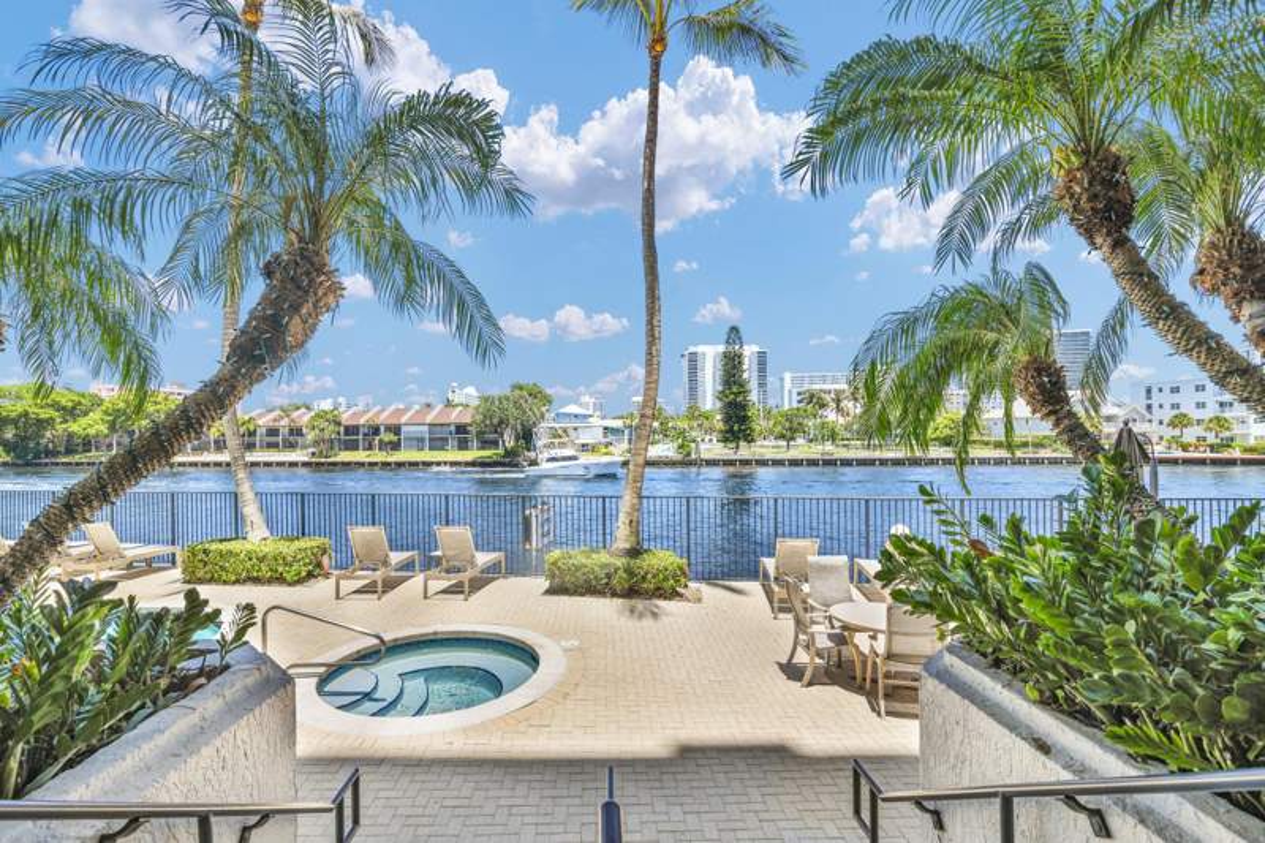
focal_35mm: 16
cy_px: 422
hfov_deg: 96.7
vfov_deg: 73.7
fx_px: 562
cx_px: 632
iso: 400
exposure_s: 1/500
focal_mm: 16
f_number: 11
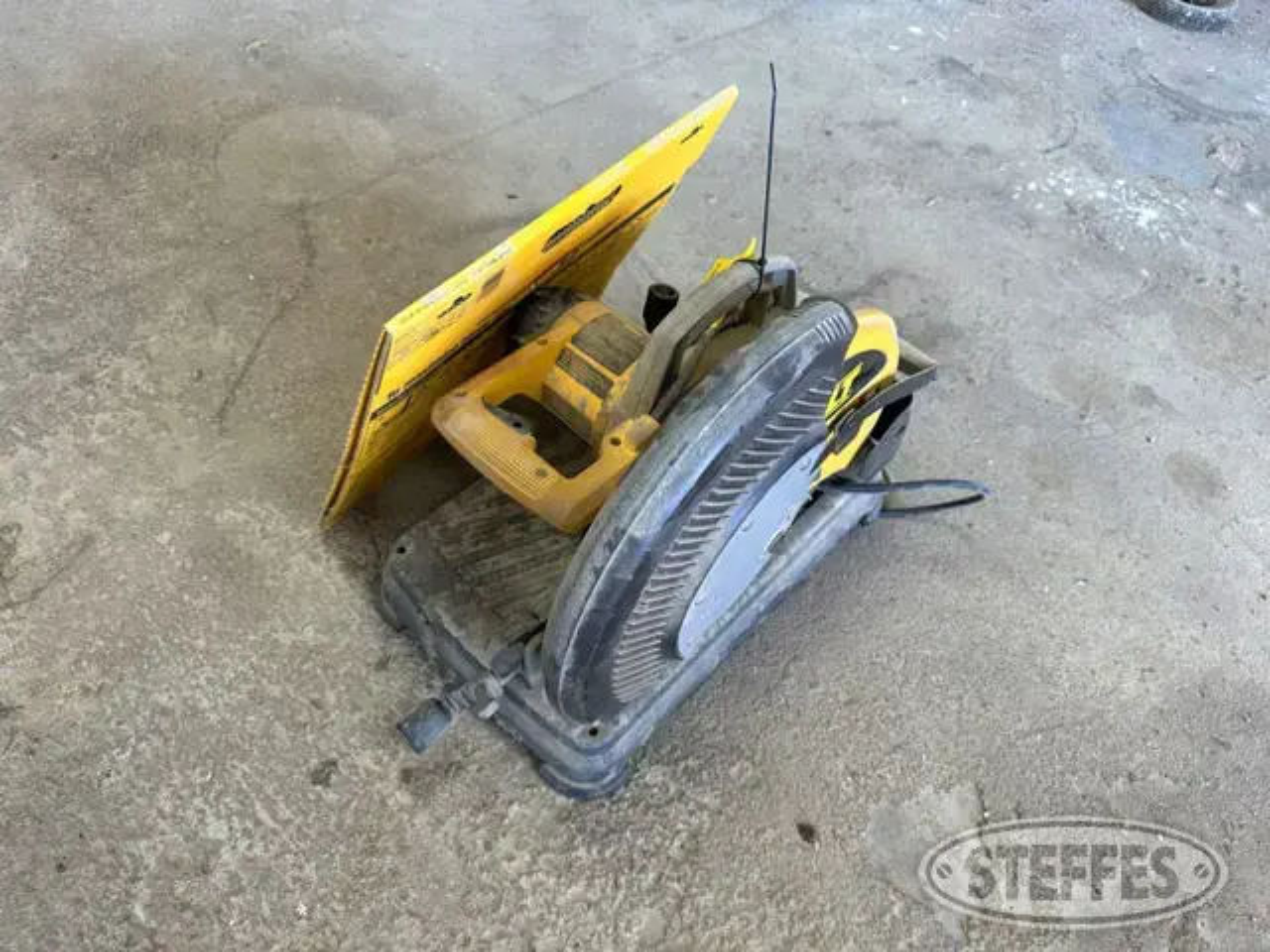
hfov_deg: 71.6
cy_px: 476
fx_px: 881
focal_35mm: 24
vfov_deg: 56.8
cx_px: 635
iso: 80
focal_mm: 6.86
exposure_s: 1/120
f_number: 1.78
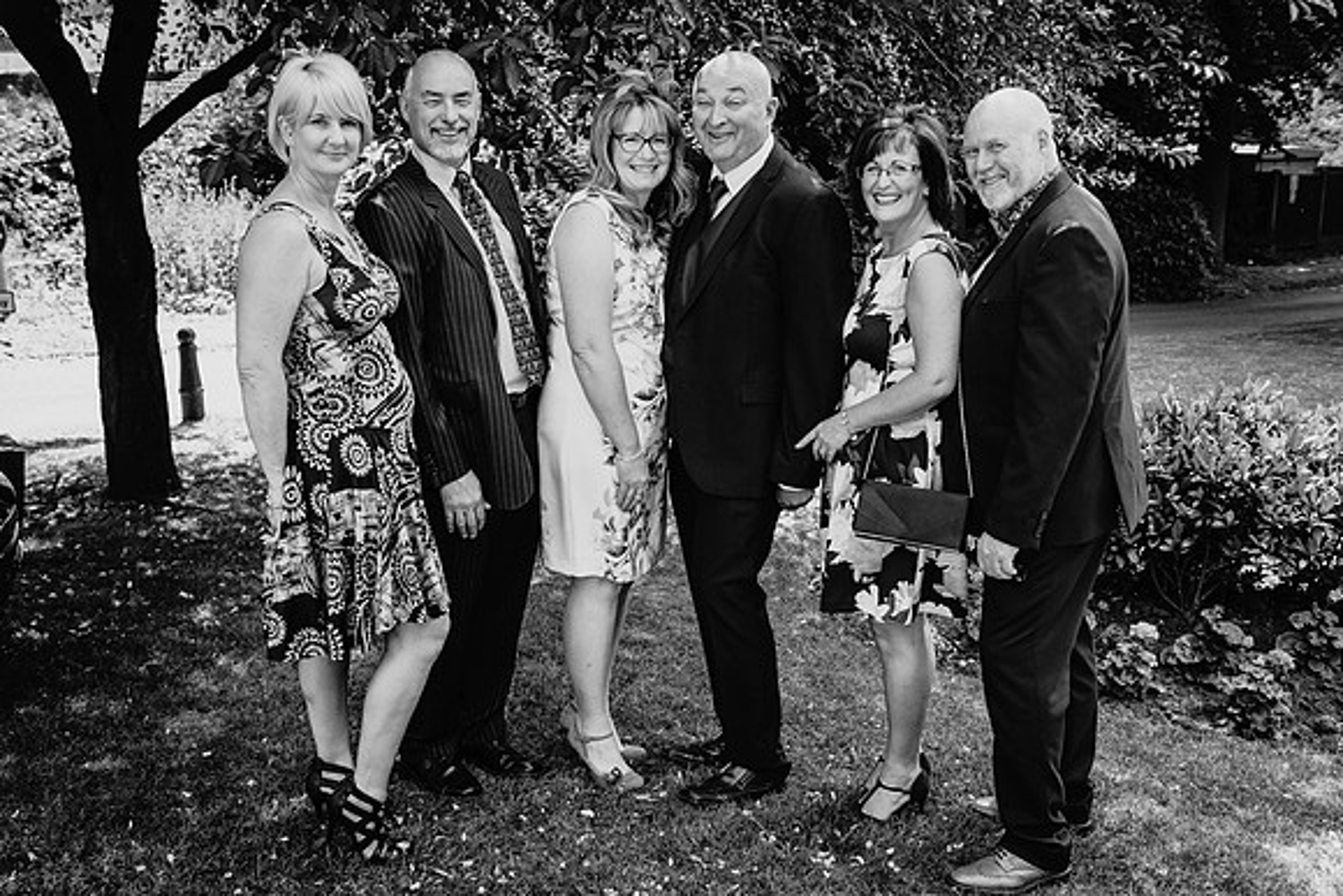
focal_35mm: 38
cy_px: 448
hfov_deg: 50.6
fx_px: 1420
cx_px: 672
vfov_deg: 35.0
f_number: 5
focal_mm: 38
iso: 400
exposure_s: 1/200
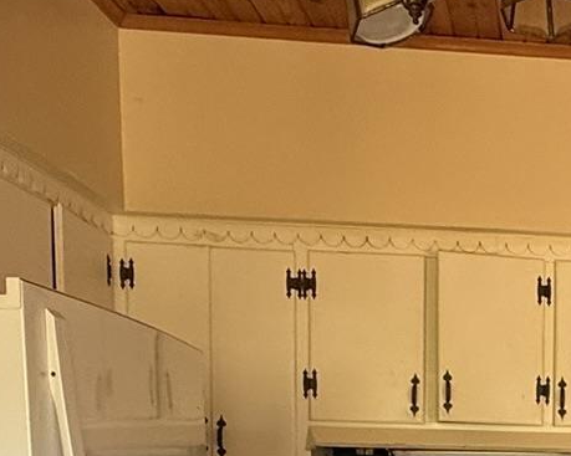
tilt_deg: -4.7
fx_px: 1031
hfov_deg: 27.6
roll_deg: -1.4
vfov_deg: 22.3
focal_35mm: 61
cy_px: 599
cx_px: 664
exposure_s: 1/99
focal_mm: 2.22
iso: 200
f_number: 2.2
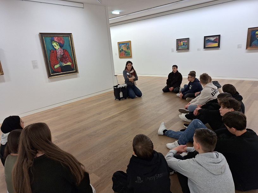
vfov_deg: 58.9
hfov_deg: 73.9
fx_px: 171
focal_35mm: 23
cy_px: 96
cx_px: 129
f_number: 1.8
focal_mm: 5.54
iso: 80
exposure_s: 1/50
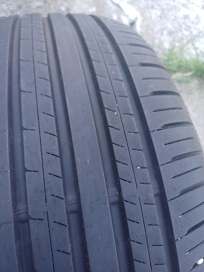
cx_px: 102
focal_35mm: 25
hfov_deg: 54.9
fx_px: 196
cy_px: 136
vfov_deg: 69.4
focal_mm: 4.65
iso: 50
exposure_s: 1/50
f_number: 1.8
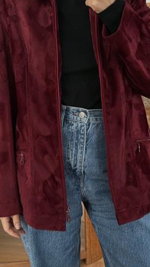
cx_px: 80
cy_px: 119
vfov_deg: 33.3
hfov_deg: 19.1
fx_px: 445
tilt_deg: -28.7
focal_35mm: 63
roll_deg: +2.6
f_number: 1.78
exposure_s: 1/33
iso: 400
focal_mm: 6.76
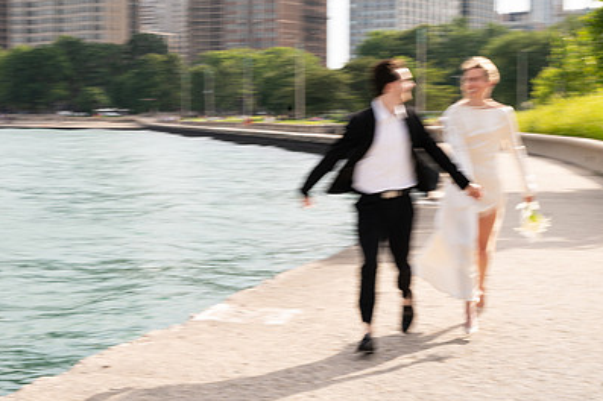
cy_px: 176
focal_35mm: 73
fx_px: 1222
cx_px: 232
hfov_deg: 27.6
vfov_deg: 18.6
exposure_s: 1/40
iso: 100
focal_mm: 50
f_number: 16
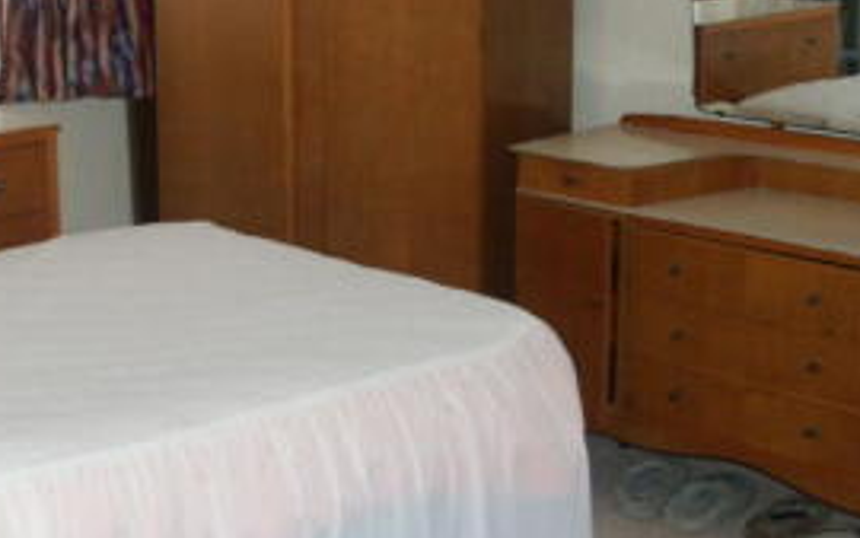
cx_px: 221
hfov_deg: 31.4
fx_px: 1501
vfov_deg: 20.1
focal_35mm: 64
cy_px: 119
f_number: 2.8
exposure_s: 1/45
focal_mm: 7.21
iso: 200
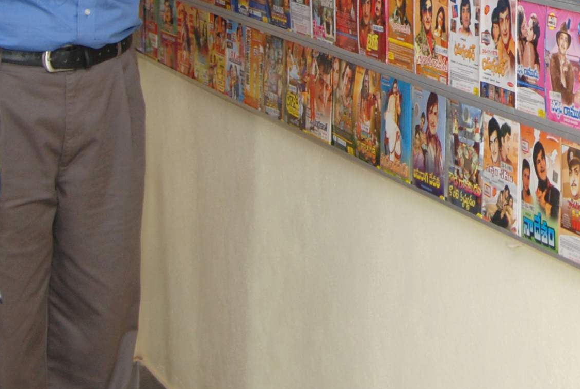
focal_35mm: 124
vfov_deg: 10.8
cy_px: -142
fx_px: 2001
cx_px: 610
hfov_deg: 16.1
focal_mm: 24
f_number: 5
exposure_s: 1/60
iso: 200
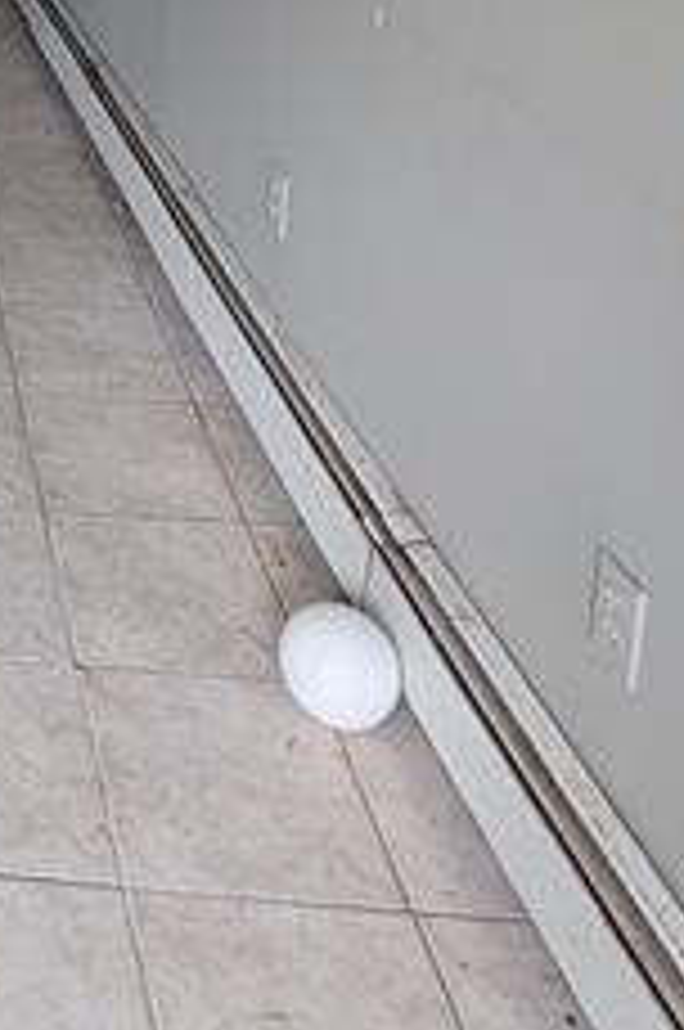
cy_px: -153
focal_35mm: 42
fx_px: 1201
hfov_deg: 25.7
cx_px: -279
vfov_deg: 37.3
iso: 92
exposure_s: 1/66.8
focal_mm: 2.02
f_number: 1.7
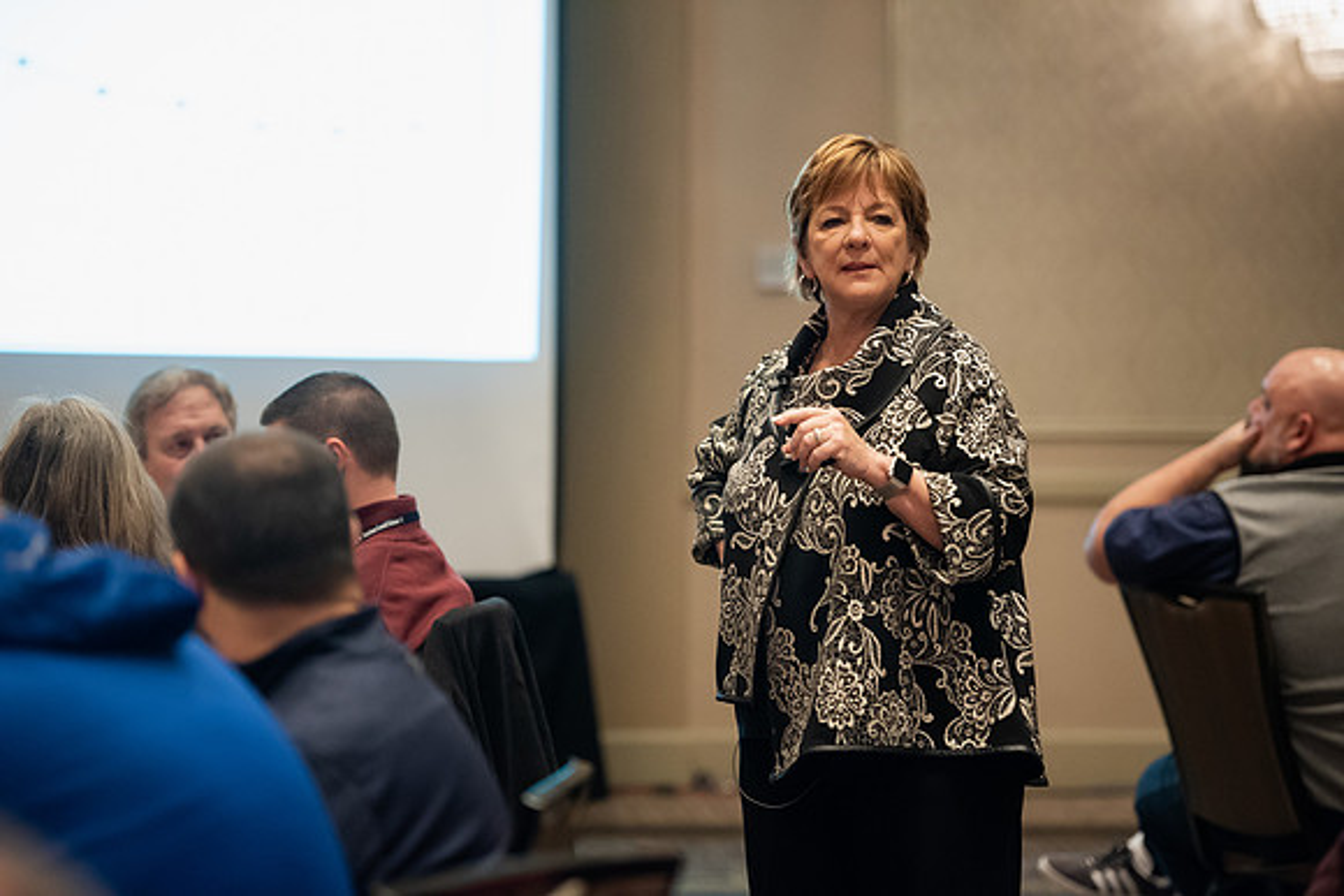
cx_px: 672
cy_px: 448
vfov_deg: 9.8
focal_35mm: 140
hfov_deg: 14.7
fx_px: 5228
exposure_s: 1/160
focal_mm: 140
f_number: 2.8
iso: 5000
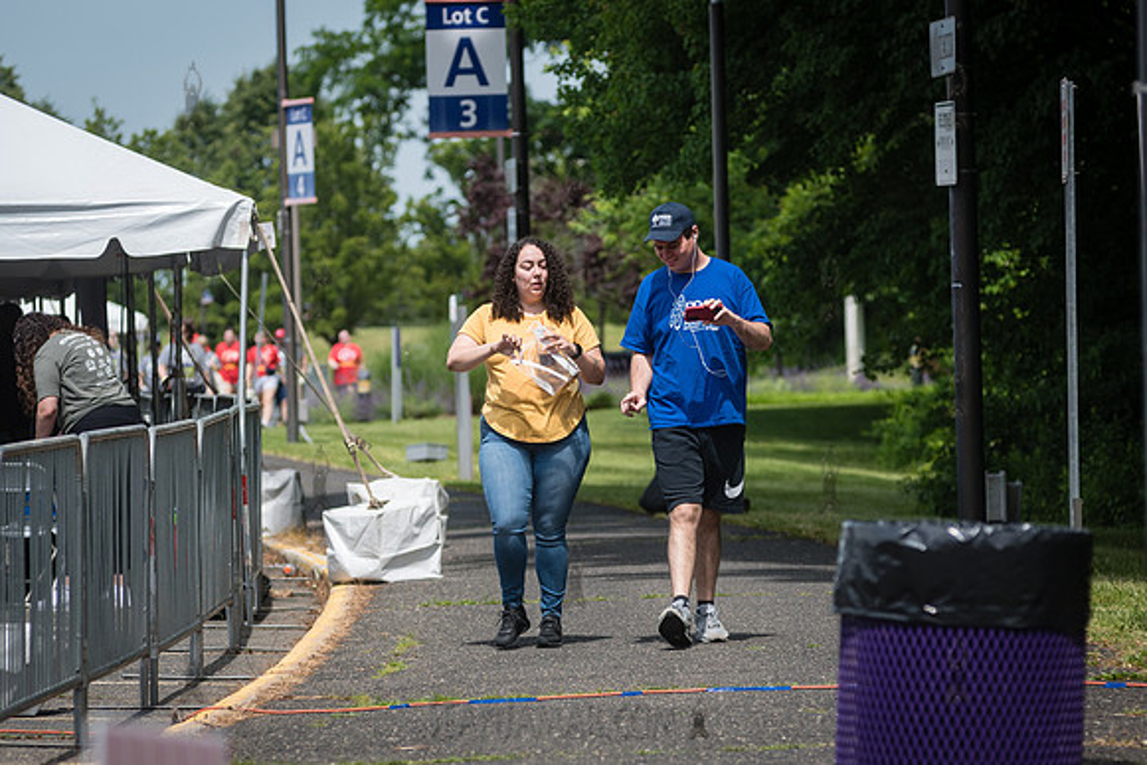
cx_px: 574
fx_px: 6654
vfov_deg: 6.6
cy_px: 382
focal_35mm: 209
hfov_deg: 9.9
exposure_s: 1/2000
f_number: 4.5
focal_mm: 155
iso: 250
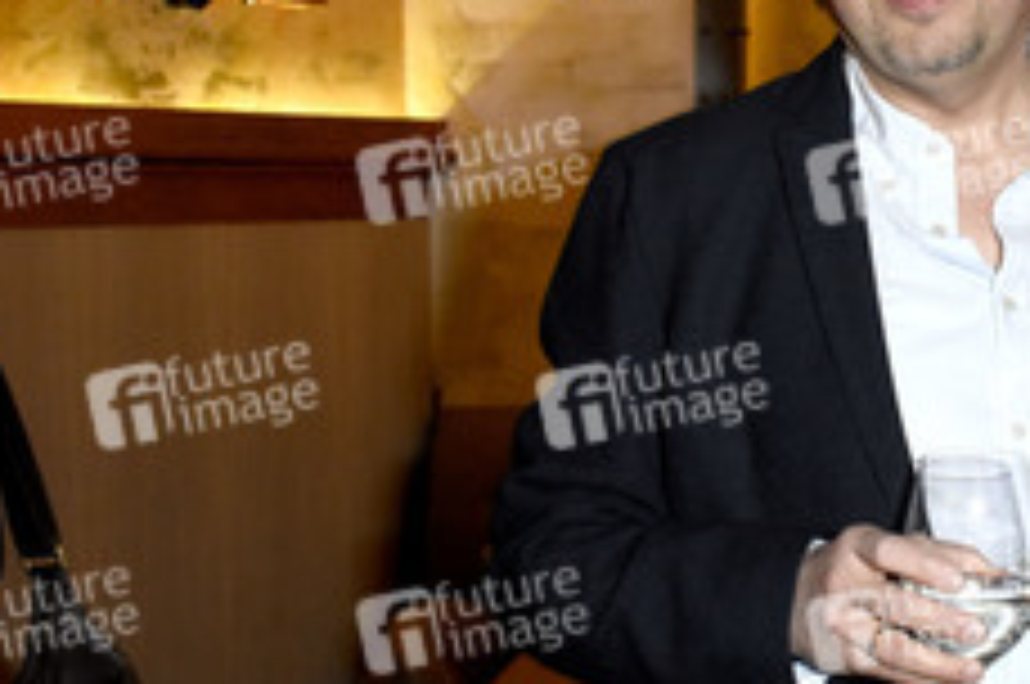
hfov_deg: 27.2
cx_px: 983
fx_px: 2029
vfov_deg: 19.1
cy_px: 284
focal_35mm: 71
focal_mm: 24
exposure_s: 1/60
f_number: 6.3
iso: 3200
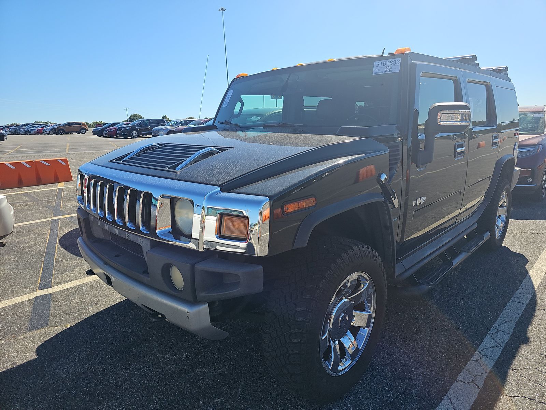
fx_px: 363
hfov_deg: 73.9
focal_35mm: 23
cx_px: 273
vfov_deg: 58.9
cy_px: 205
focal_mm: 6.3
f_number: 1.7
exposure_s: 1/600
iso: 50
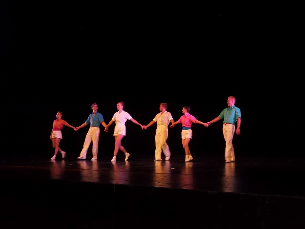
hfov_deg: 42.9
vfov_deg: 32.9
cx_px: 152
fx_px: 388
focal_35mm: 44
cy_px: 114
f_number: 4.5
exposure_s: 1/40
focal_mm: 7.8
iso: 320
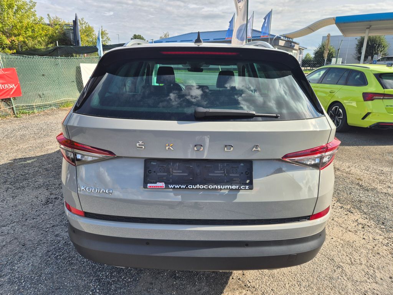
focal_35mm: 23
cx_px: 196
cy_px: 148
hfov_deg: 73.9
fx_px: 261
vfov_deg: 58.9
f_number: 1.8
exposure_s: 1/1108
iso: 25
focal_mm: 5.4
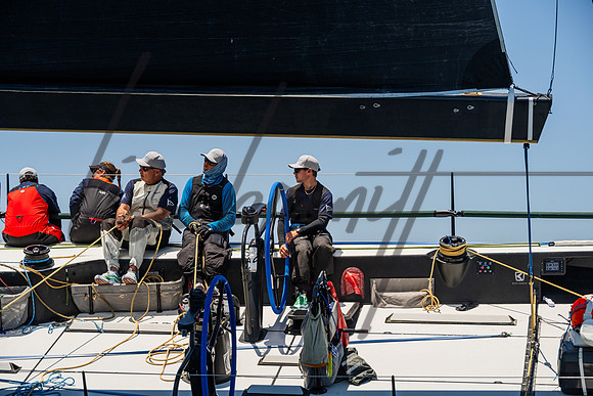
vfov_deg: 13.0
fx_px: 1730
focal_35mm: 105
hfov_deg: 19.5
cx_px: 296
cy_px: 198
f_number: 8
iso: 500
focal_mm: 105
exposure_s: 1/2000
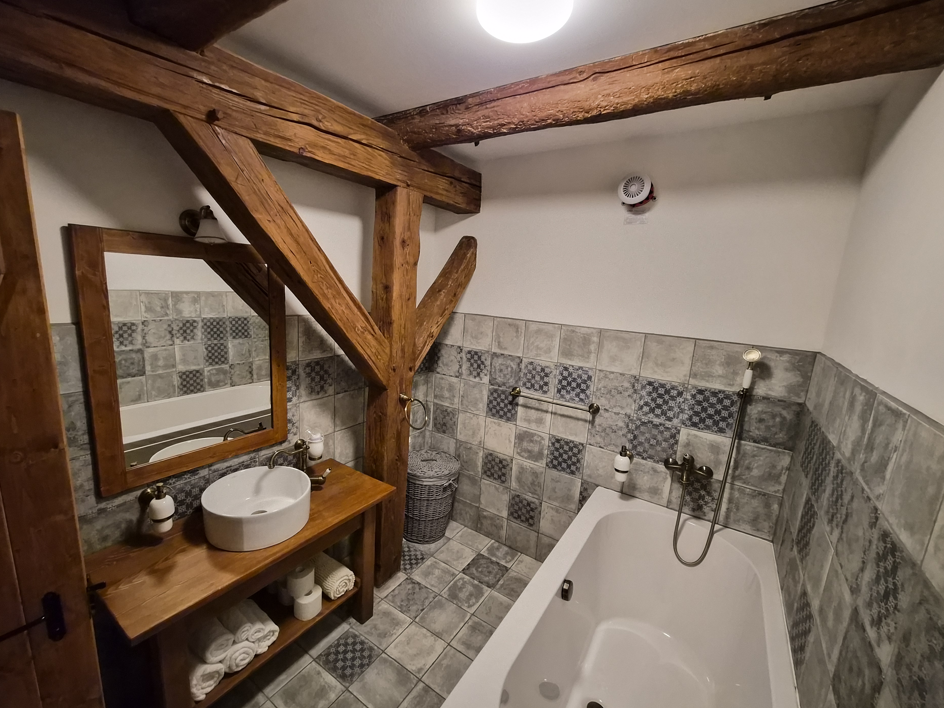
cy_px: 365
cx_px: 442
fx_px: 382
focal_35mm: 14
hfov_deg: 101.9
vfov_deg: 85.7
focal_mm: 1.7
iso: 640
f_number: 2.2
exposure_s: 1/50
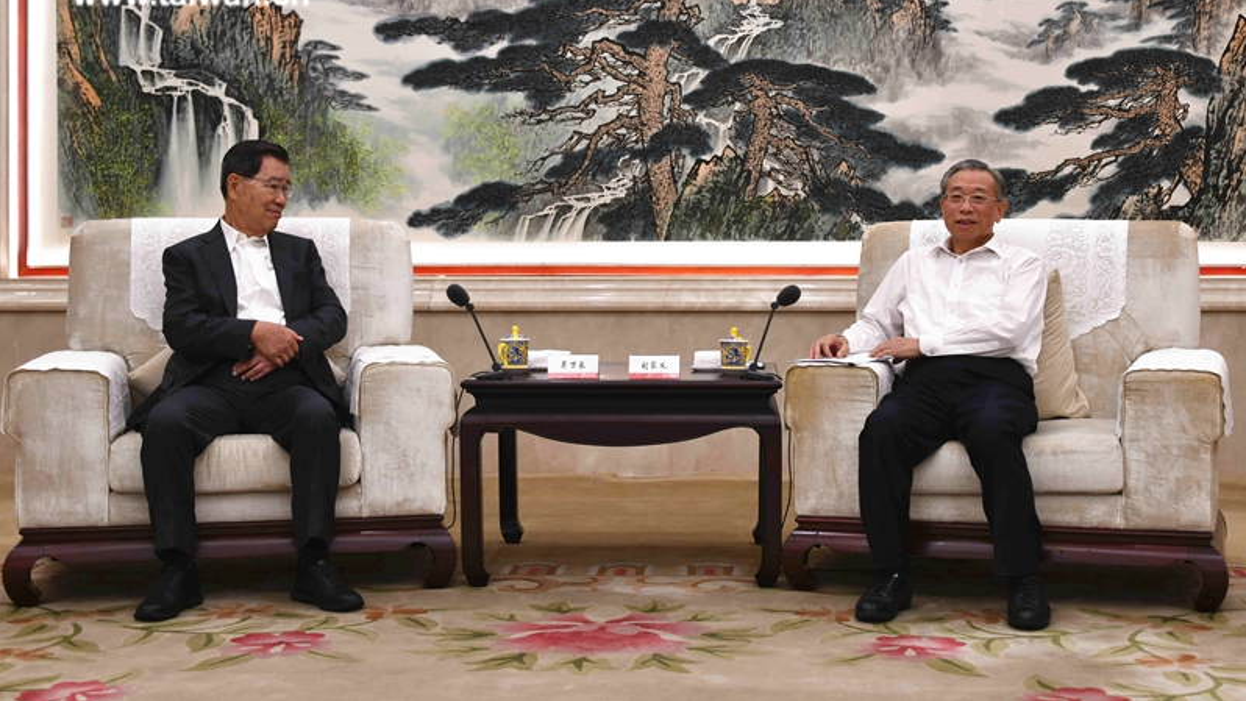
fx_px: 1388
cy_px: 288
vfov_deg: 28.3
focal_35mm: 42
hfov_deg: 48.4
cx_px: 623
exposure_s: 1/80
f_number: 4.5
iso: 640
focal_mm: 40
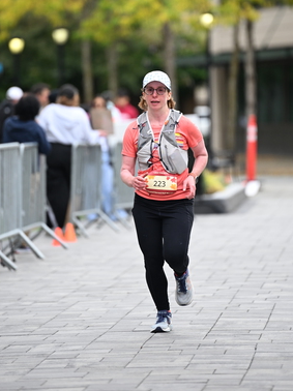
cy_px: 119
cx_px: 158
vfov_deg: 7.1
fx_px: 3164
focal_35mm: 280
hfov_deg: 5.3
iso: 640
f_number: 2.8
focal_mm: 200
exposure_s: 1/2000
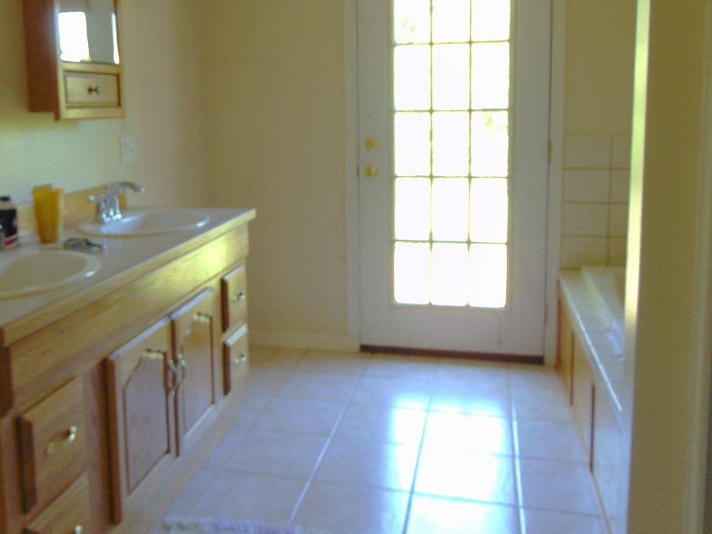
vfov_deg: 41.4
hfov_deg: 53.7
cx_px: 298
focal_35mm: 34
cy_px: 195
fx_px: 699
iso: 200
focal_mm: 4.5
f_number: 3
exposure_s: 1/30
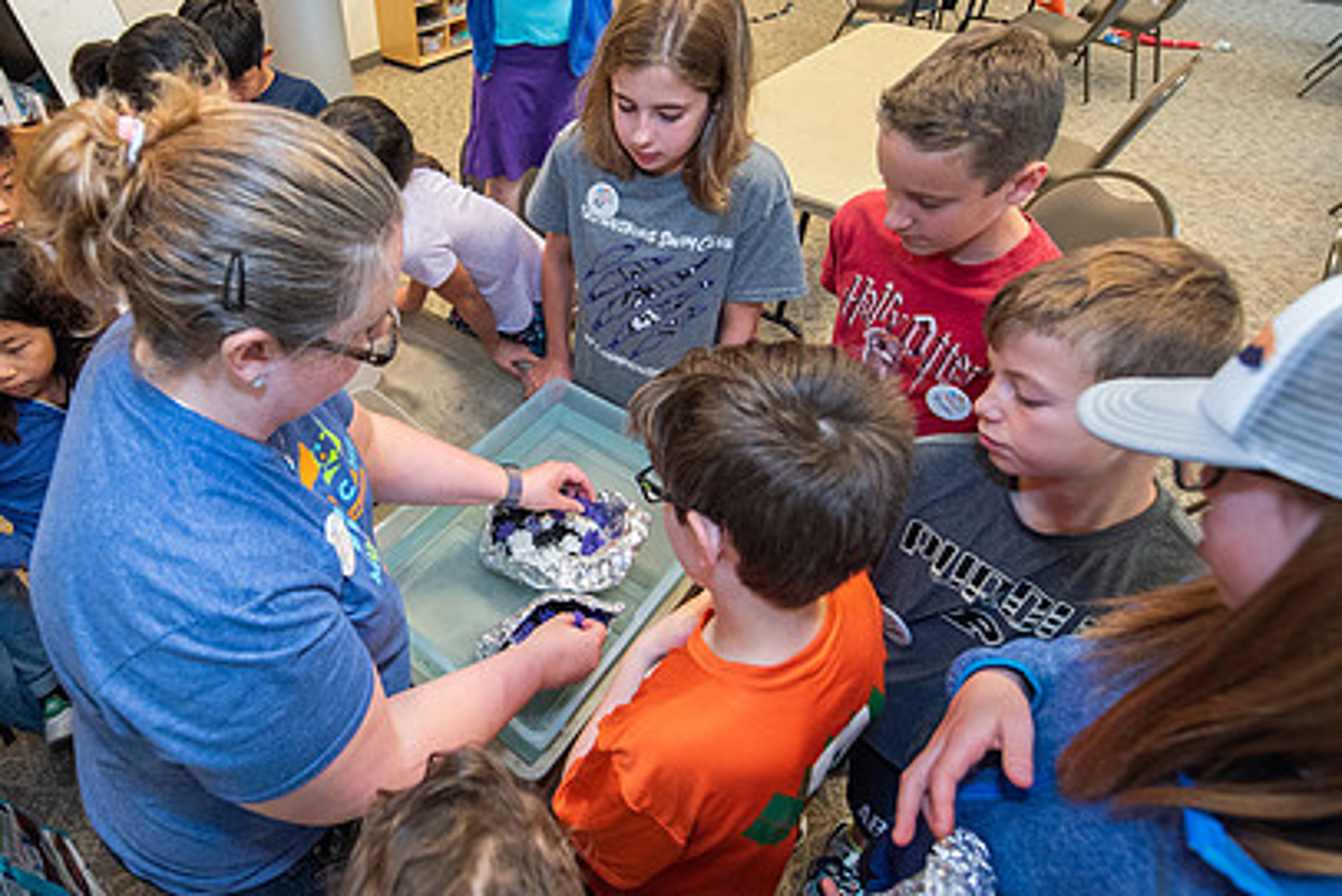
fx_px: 746
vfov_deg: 61.6
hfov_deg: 81.7
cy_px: 369
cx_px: 473
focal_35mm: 20
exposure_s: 1/200
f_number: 3.5
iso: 800
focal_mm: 14
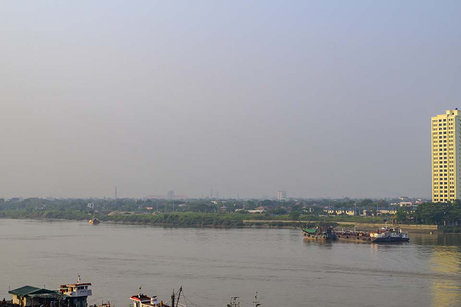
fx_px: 896
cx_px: 230
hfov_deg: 28.8
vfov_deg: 19.5
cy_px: 154
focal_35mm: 70
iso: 400
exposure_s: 1/800
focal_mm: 70
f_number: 9
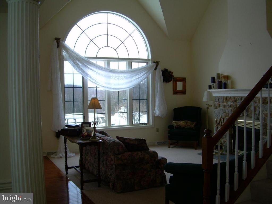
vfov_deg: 37.7
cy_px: 102
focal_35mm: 38
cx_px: 136
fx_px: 299
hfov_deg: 49.0
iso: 50
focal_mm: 6.3
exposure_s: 1/149
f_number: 2.8
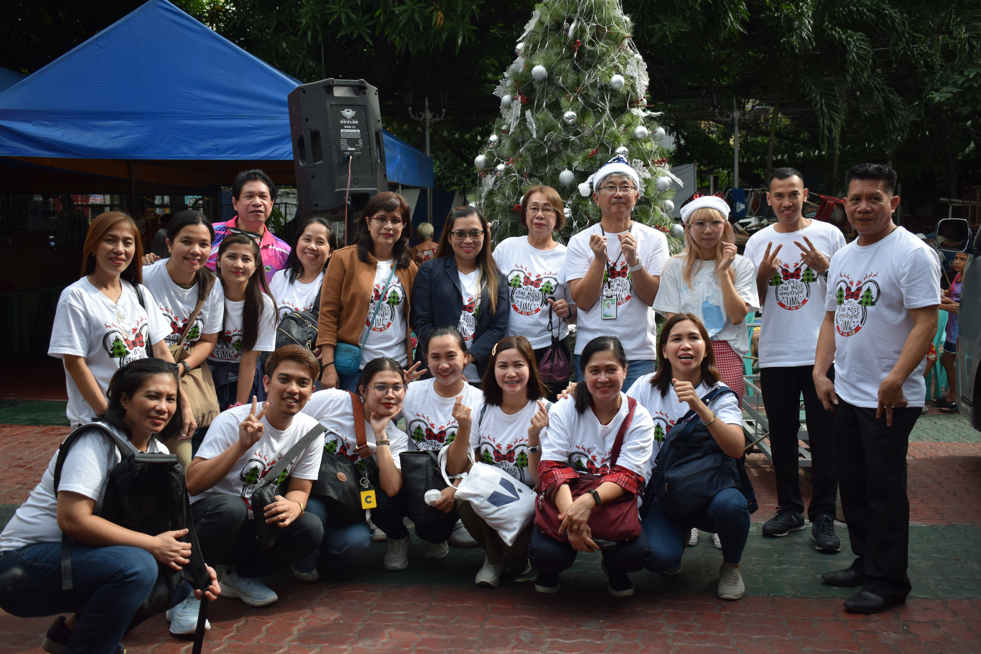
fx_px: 981
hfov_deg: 53.1
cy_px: 327
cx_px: 490
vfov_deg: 36.9
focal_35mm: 36
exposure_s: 1/1000
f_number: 4
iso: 400
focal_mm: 24
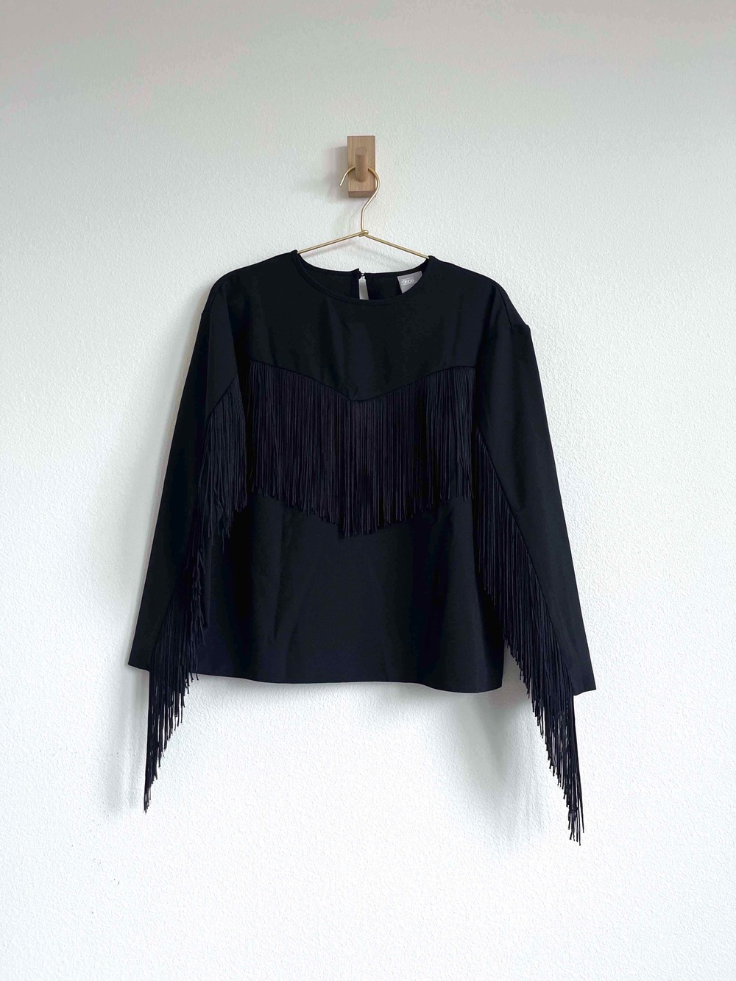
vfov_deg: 67.3
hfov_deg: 53.1
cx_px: 368
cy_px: 490
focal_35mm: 26
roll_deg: -0.1
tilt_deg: +4.0
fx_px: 737
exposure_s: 1/121
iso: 80
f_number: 1.6
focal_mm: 5.1
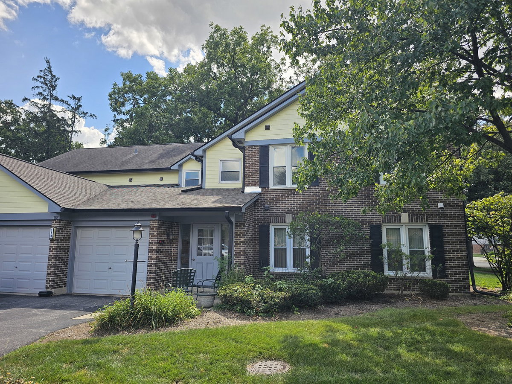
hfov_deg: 73.9
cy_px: 192
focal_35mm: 23
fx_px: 340
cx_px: 256
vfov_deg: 58.9
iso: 10
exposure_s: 1/364
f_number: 1.7
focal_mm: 6.3
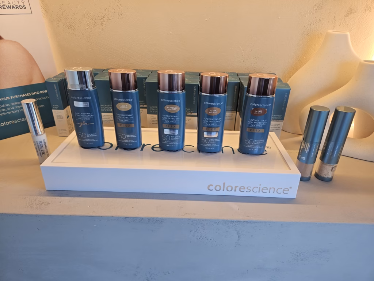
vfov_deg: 58.9
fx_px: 248
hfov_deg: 73.9
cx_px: 187
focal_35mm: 23
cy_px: 140
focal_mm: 5.4
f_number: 1.8
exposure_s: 1/55.8
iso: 25
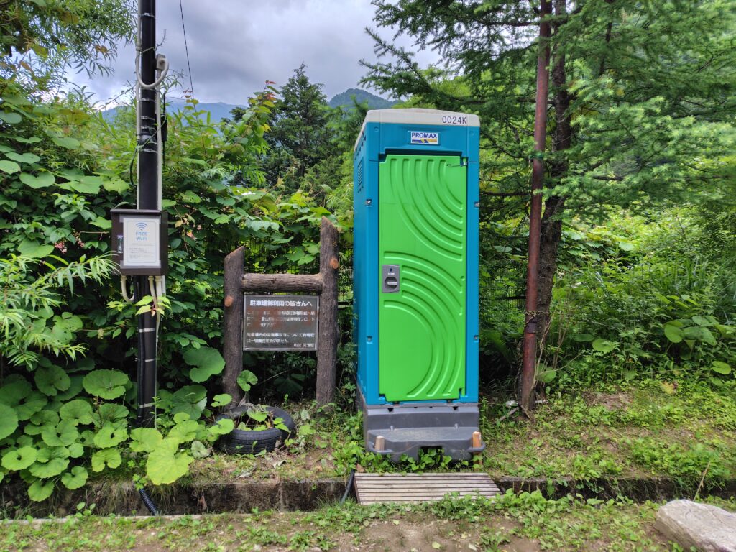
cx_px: 368
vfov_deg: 58.9
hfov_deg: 73.9
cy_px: 276
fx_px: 489
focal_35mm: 23
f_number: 1.9
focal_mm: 5.6
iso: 107
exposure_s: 1/100
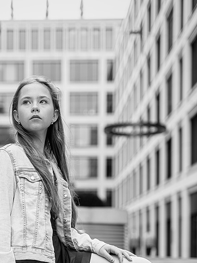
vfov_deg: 22.2
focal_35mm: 84
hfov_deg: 17.5
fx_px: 637
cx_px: 57
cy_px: 276
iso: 125
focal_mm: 50
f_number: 2.2
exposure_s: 1/250
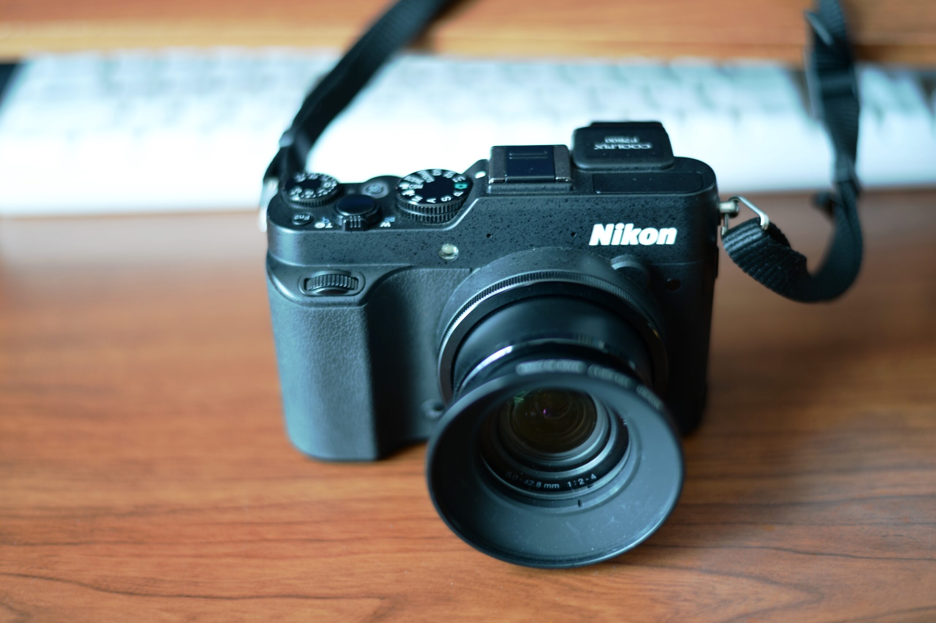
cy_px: 312
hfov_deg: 39.6
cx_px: 468
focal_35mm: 50
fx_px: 1299
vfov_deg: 27.0
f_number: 1.8
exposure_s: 1/13
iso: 100
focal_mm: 50
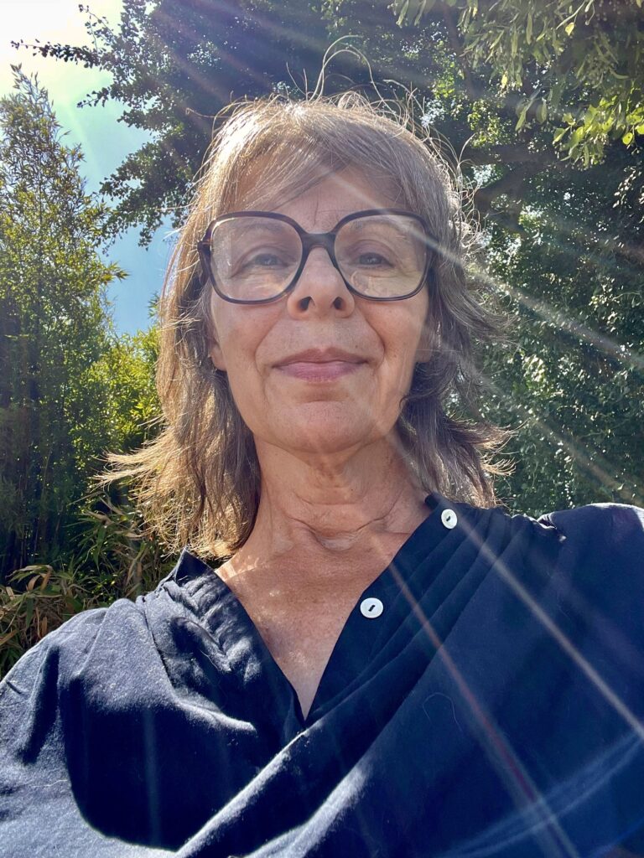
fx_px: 744
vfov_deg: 60.0
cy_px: 429
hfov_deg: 46.8
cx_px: 322
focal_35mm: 30
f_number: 2.2
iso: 25
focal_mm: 2.71
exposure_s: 1/291
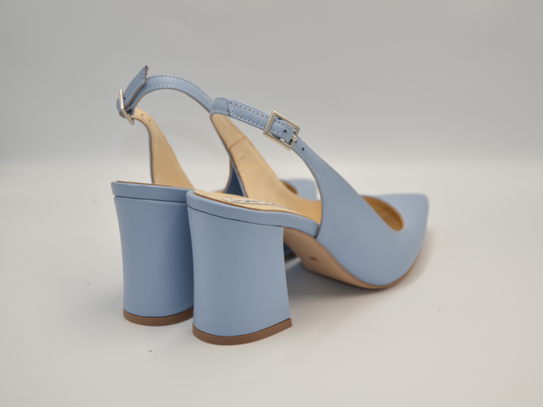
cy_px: 204
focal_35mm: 63
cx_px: 299
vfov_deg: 23.3
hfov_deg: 30.7
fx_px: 988
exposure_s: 1/100
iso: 100
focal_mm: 38
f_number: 4.8
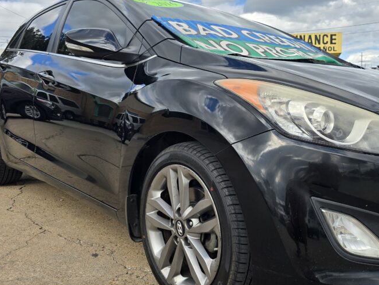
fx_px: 394
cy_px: 117
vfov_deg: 39.5
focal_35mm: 36
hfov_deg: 50.6
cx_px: 247
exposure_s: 1/515
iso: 12
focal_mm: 6.3
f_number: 1.7
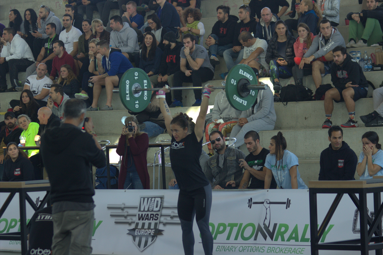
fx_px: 1670
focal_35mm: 157
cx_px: 192
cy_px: 128
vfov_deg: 8.7
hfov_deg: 13.1
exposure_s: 1/125
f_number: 5
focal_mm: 100
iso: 800
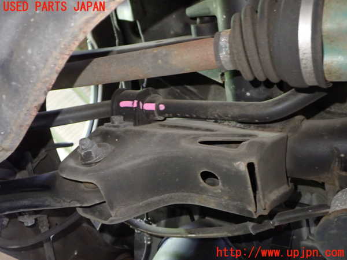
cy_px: 130
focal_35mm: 36
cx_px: 174
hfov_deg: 51.4
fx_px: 361
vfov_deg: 39.7
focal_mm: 6.37
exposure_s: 1/13
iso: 800
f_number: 2.5
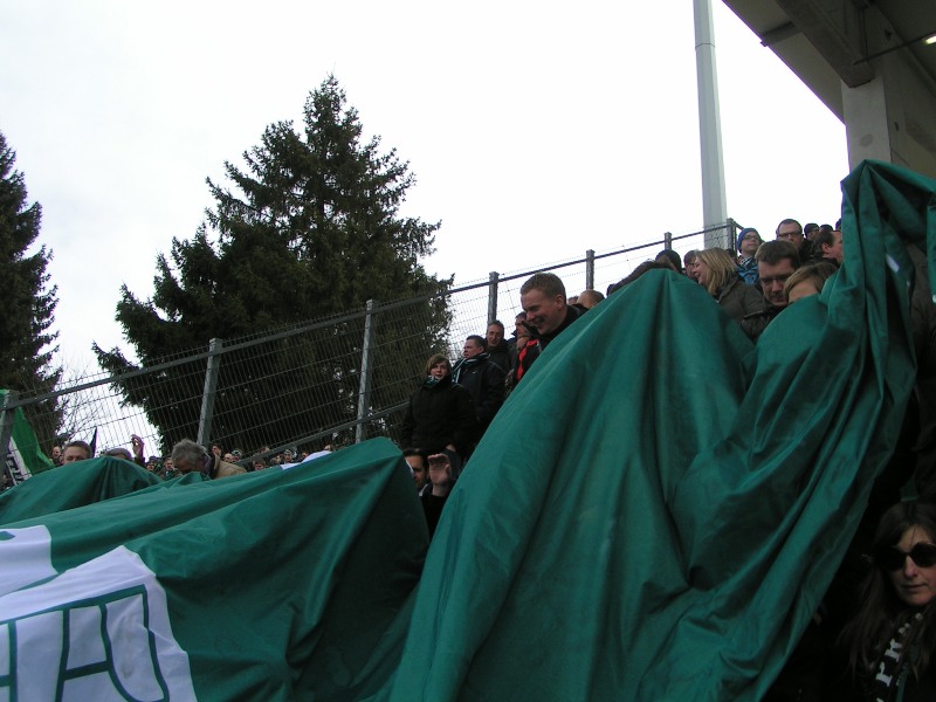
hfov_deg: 49.0
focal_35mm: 38
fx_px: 1028
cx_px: 468
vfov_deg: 37.7
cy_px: 351
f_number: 5.6
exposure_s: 1/320
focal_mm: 5.8
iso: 50
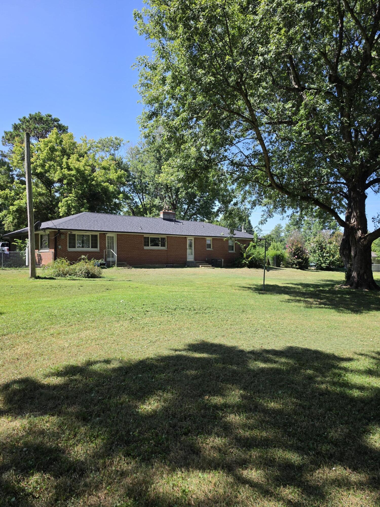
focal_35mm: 23
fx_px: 337
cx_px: 190
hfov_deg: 58.9
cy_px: 254
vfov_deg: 73.9
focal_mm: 6.5
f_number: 1.4
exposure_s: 1/2456
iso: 64
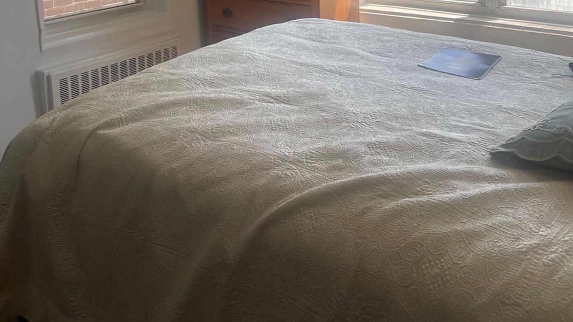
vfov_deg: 28.3
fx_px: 592
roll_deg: +1.2
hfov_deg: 51.6
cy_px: -11
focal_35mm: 39
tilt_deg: -9.4
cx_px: 279
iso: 32
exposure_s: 1/553
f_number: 1.6
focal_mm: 5.1
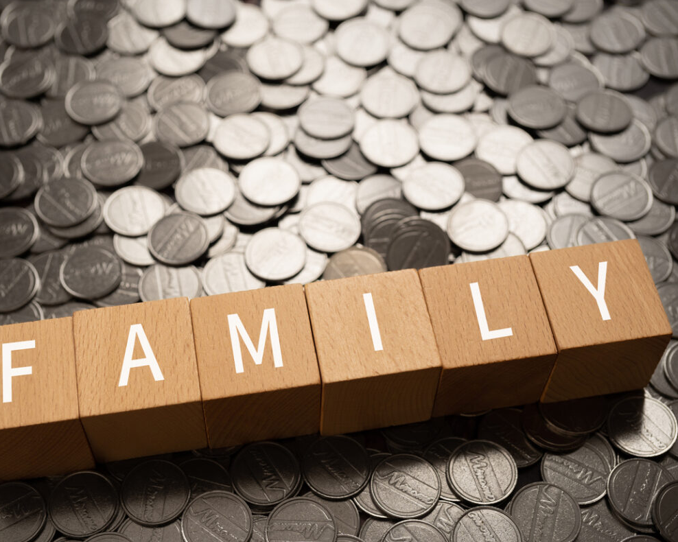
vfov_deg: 26.7
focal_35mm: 57
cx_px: 295
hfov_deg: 33.0
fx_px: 1144
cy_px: 273
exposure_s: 1/125
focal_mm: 50
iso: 100
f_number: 4.5
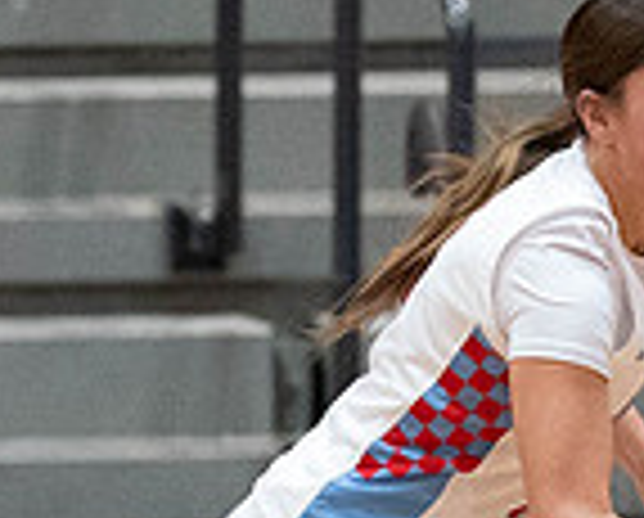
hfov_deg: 1.3
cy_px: 304
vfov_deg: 1.1
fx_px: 27331
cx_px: 159
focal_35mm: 1431
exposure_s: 1/1000
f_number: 2.8
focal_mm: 200
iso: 5000
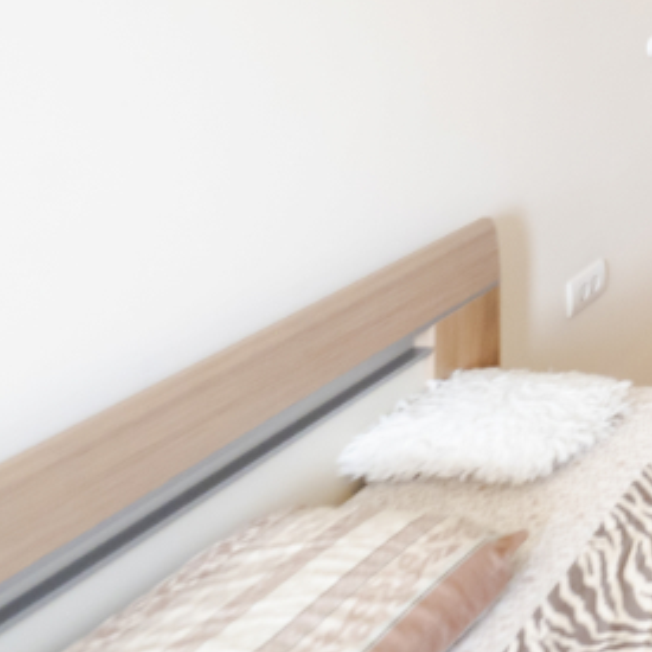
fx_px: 959
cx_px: 1150
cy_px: -92
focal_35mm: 45
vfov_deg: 32.3
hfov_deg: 22.7
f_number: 4
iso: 400
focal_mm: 7
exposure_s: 1/40
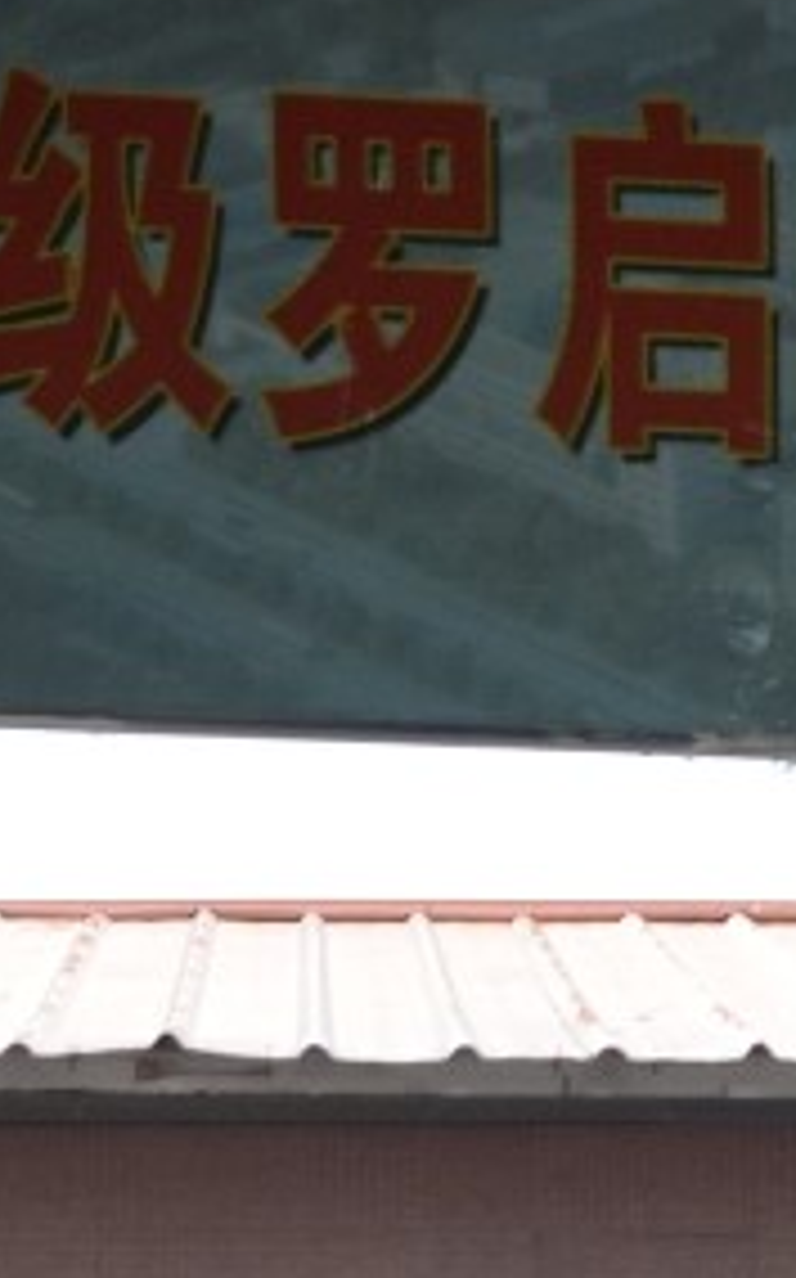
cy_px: 2182
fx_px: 8883
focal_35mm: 255
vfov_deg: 8.0
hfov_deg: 5.1
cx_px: 1007
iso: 400
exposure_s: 1/60
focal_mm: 25
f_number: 4
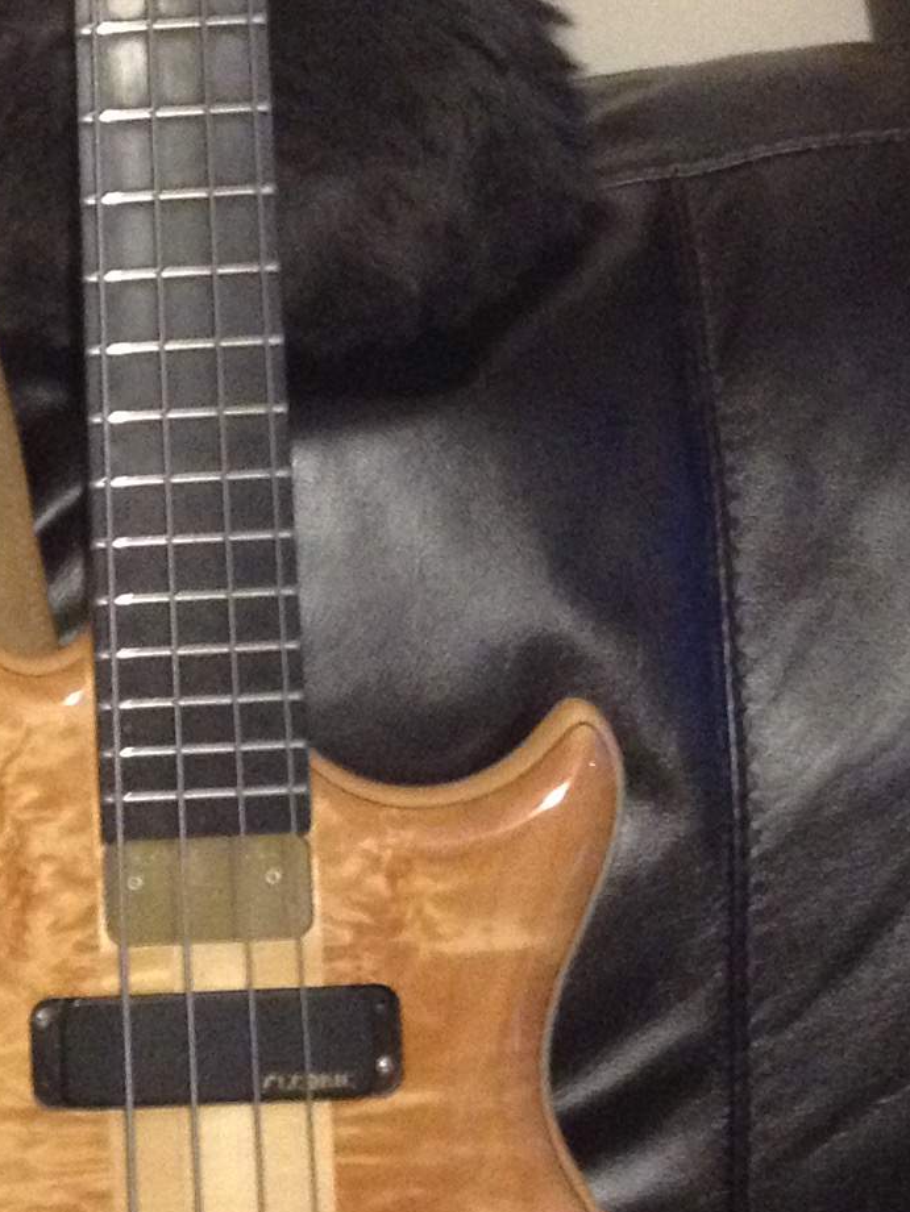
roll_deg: +0.5
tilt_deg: -30.7
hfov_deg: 11.6
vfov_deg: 15.9
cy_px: 790
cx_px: -342
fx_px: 4345
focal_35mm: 124
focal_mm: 4.28
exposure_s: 1/15
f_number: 2.4
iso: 400
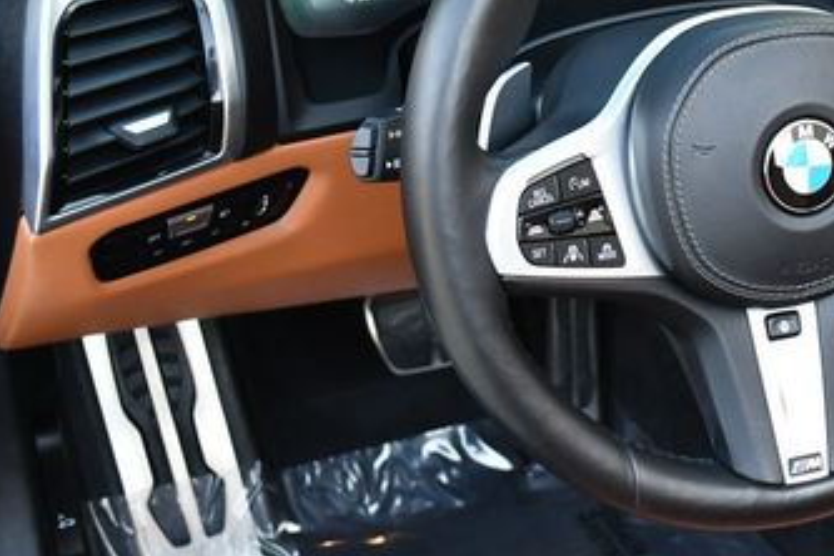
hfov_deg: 25.5
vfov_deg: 17.6
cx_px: 756
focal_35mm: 77
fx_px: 1784
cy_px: 133
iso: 720
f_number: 3.8
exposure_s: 1/250
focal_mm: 20
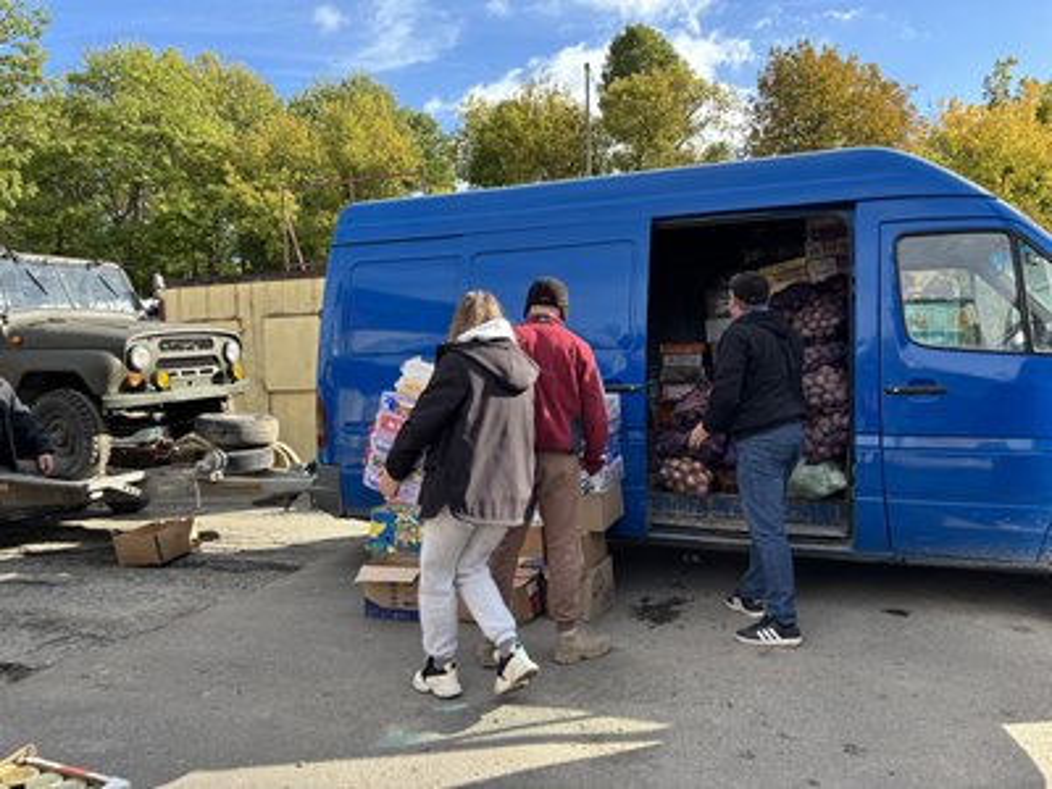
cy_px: 394
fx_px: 790
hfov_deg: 67.3
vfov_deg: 53.1
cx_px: 526
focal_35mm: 26
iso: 50
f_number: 1.6
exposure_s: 1/742
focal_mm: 5.96
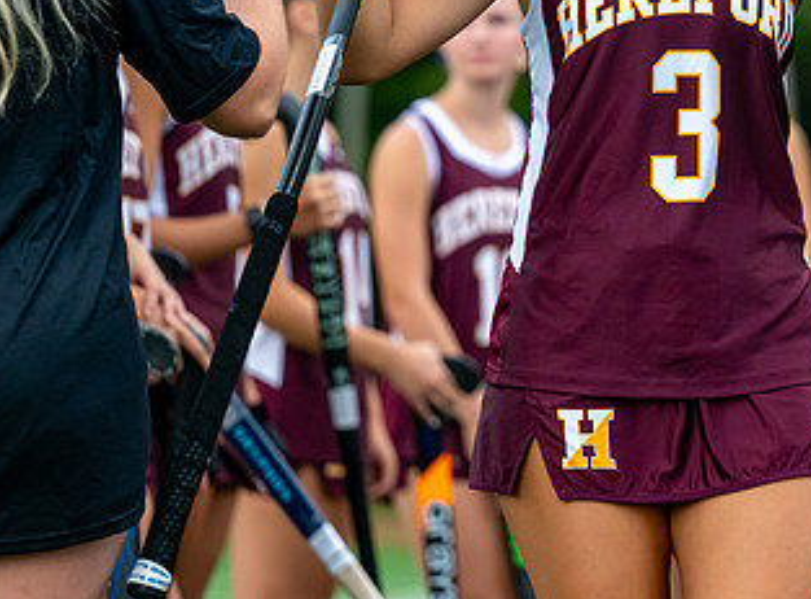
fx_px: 6616
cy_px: 51
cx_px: 677
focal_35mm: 284
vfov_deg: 5.2
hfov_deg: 7.0
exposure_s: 1/1000
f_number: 2.8
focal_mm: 120
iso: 1400
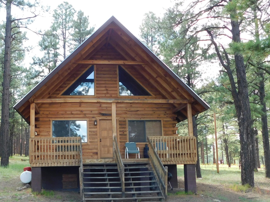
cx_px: 98
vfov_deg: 35.9
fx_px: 312
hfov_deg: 46.3
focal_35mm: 40
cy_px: 118
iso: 125
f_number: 3
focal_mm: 4
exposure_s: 1/125
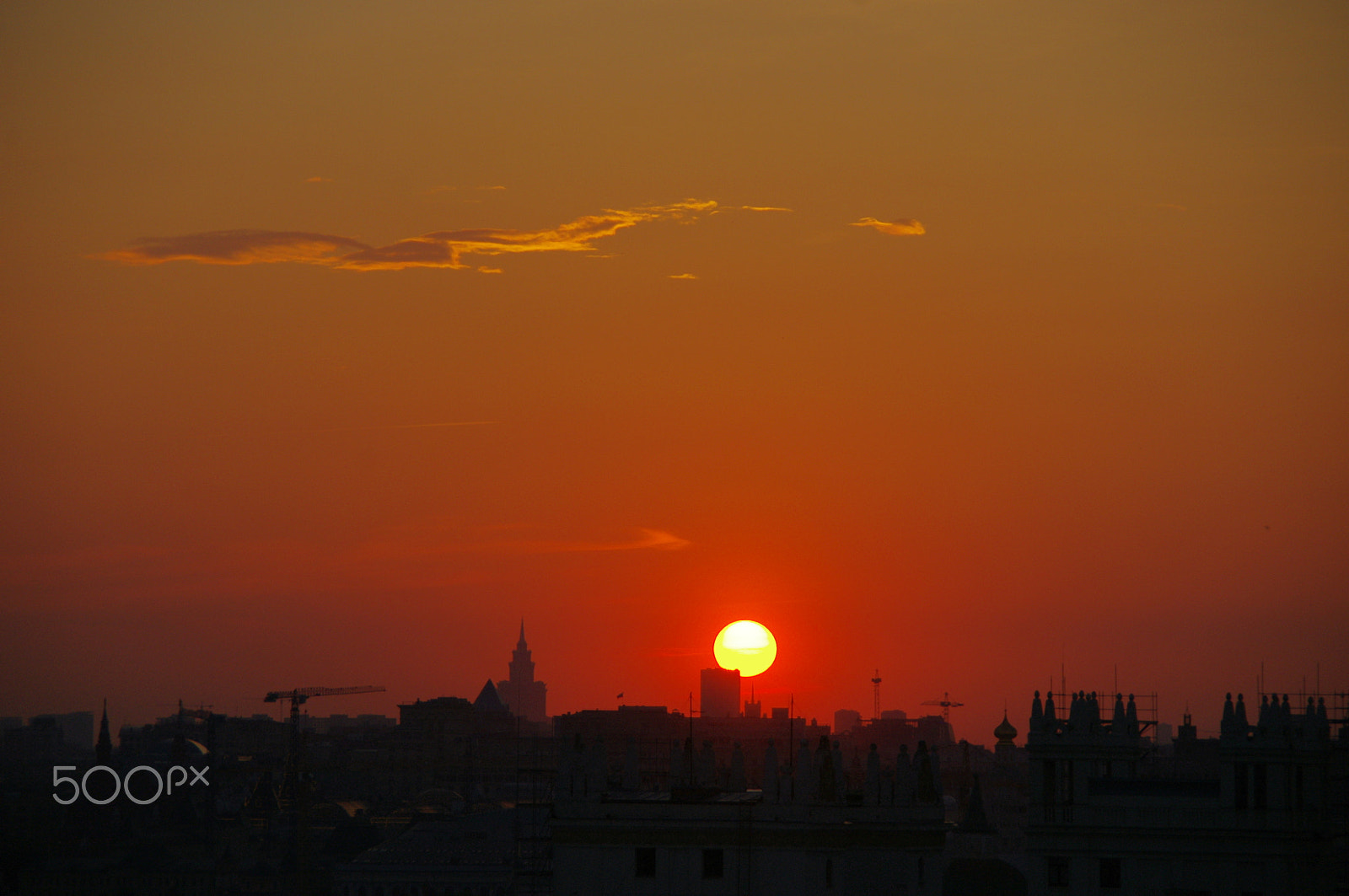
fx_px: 6737
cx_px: 674
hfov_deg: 11.4
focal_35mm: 180
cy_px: 448
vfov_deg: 7.6
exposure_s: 1/1000
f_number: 6.3
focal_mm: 120
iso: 200
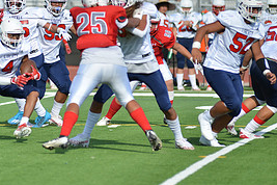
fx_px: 3347
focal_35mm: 435
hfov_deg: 4.7
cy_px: 49
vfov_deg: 3.2
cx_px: 11
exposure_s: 1/1600
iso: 100
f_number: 2.8
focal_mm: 200
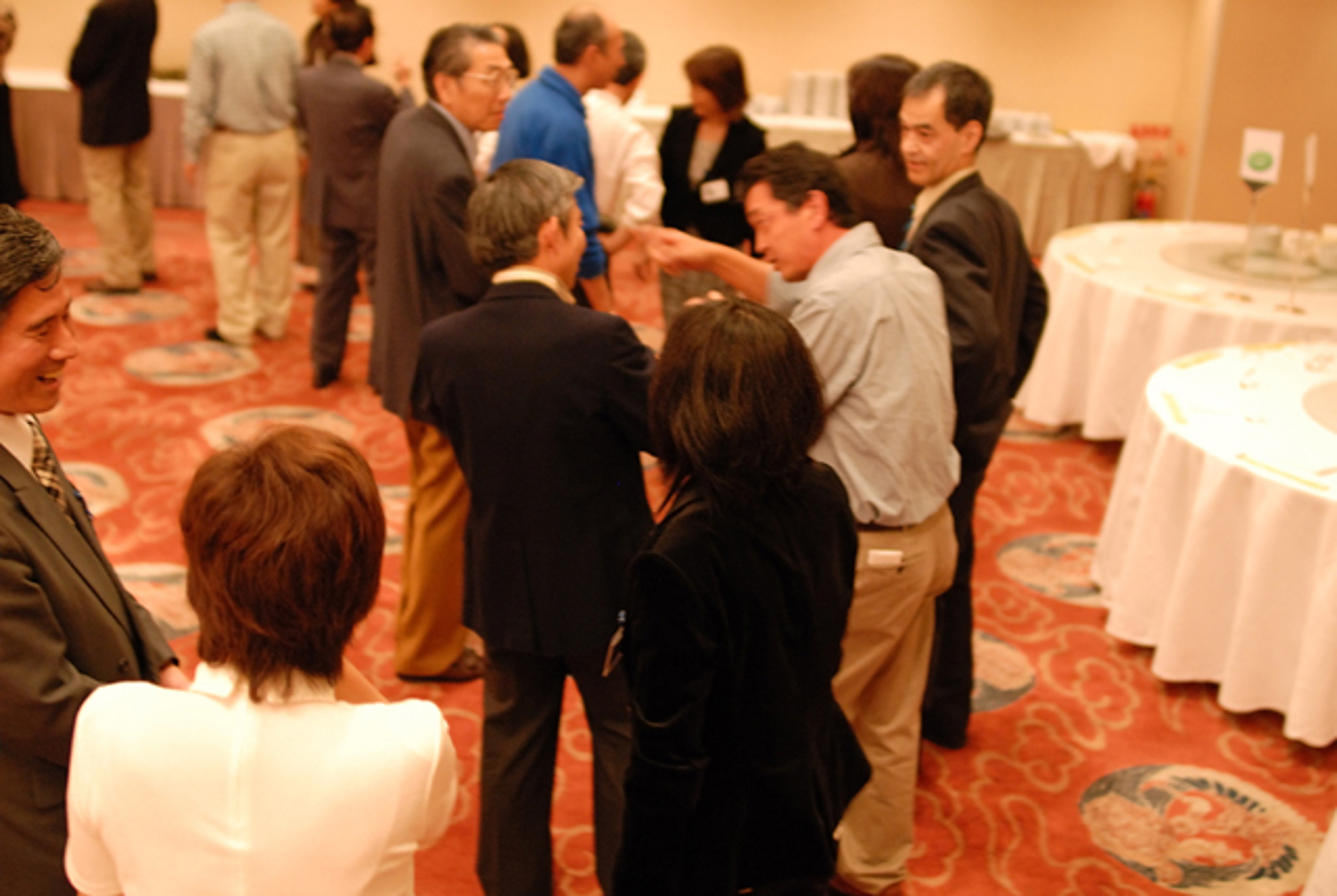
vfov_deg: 32.0
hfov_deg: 46.3
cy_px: 448
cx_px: 668
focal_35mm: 42
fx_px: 1562
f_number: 2
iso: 800
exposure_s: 1/60
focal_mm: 28
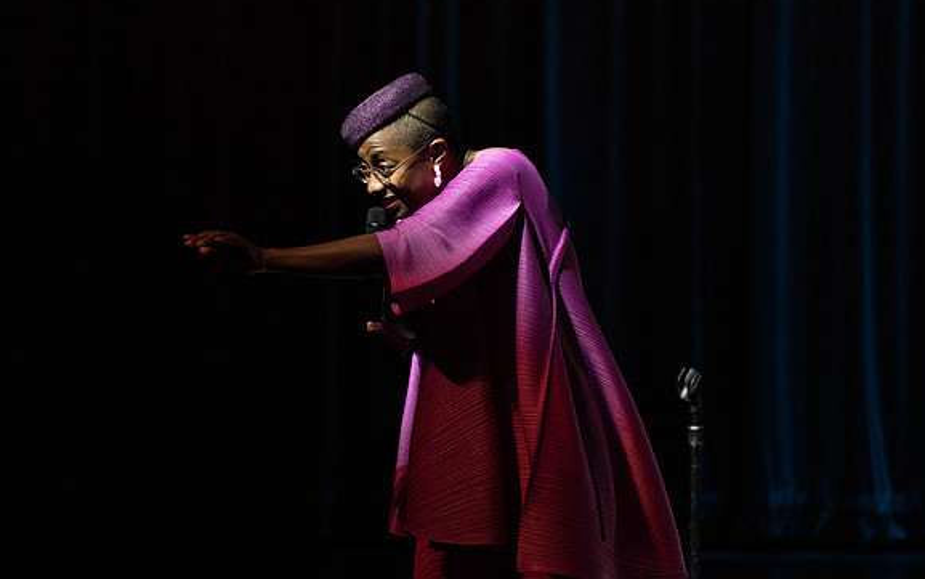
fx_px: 10339
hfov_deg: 5.1
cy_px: 275
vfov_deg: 3.2
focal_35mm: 410
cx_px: 463
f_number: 8
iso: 3200
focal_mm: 400
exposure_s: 1/320
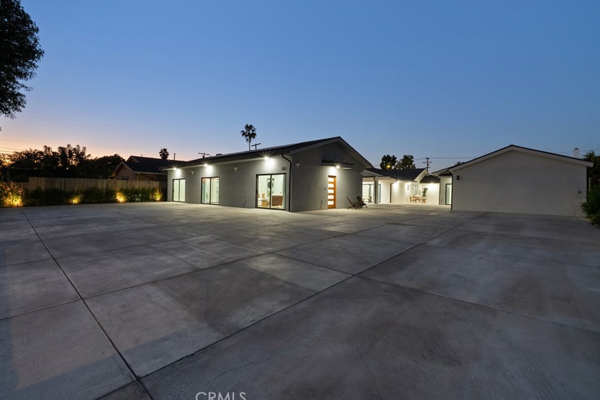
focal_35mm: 15
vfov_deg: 77.3
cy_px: 192
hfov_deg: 100.3
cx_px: 281
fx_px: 250
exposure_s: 8
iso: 160
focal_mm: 14
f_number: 11
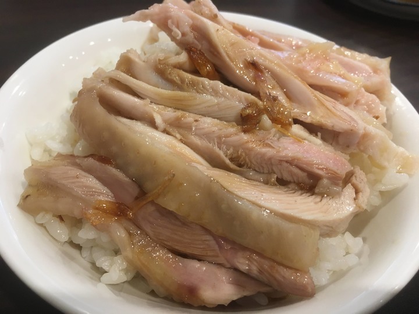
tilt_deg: -46.6
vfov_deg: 48.2
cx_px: 210
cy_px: 157
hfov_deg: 61.7
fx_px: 351
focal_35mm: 29
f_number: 2.2
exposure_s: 1/30
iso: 100
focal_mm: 4.15
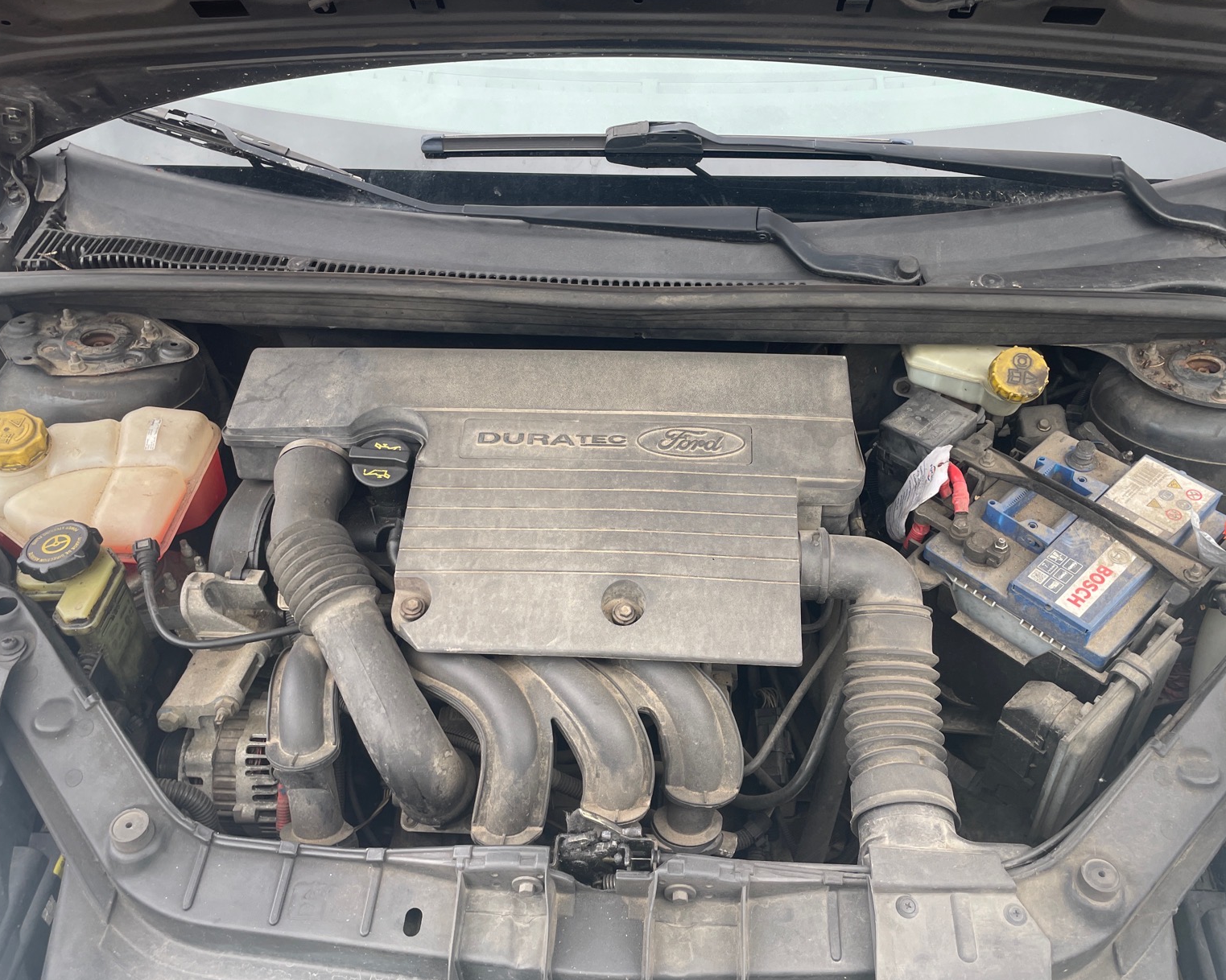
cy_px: 484
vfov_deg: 48.5
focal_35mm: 30
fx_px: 1088
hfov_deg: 58.8
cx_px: 630
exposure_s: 1/163
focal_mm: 4.2
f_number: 1.6
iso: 32
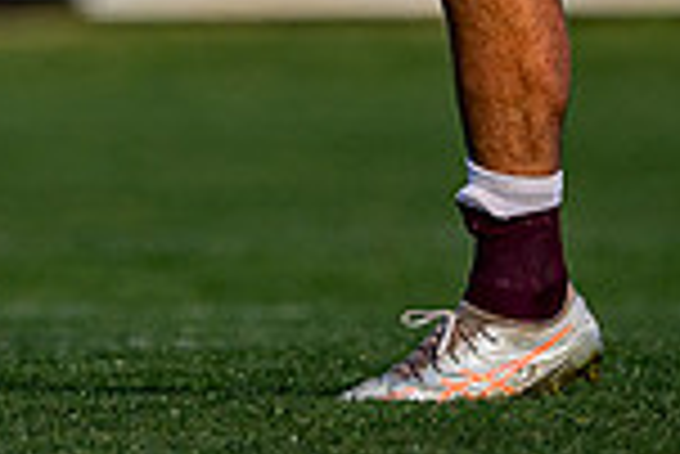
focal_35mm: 2847
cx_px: 82
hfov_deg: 0.7
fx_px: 53827
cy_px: -382
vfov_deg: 0.5
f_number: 4
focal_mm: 500
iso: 140
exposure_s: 1/1600
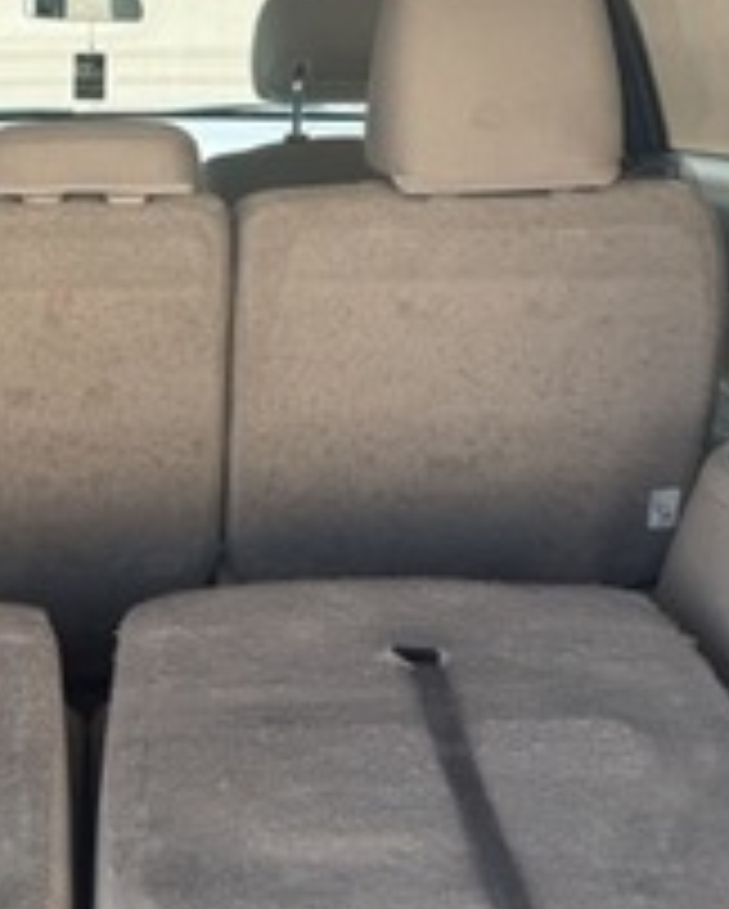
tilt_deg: -11.4
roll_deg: -0.8
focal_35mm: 53
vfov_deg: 35.0
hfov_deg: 27.9
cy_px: 313
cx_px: 119
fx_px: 1427
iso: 80
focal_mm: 6.76
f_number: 1.78
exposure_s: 1/372
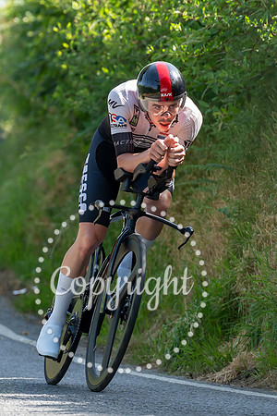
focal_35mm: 456
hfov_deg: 3.0
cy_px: 251
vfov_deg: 4.5
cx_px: 143
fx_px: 5260
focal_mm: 171
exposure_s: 1/1000
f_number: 4
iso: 500
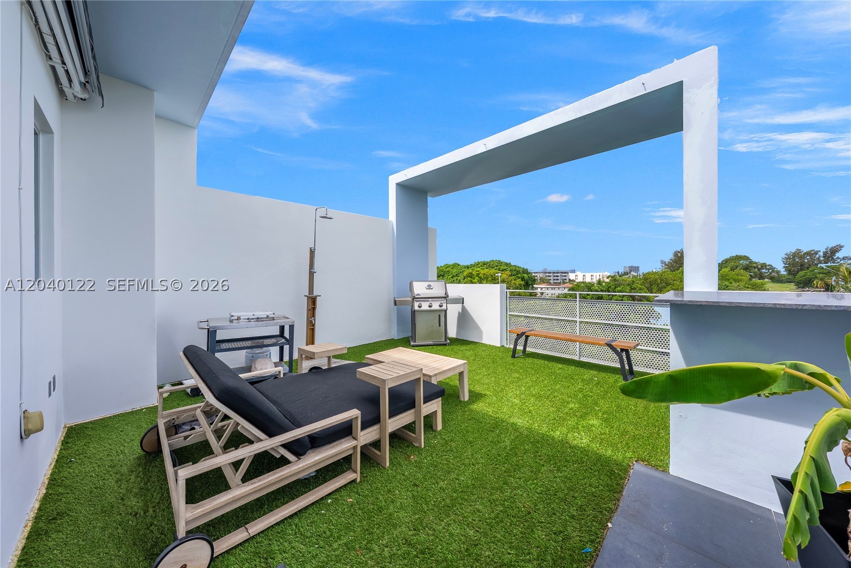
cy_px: 284
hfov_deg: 112.6
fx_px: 284
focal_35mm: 12
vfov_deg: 90.1
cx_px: 426
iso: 100
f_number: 8
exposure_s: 1/250
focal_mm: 12
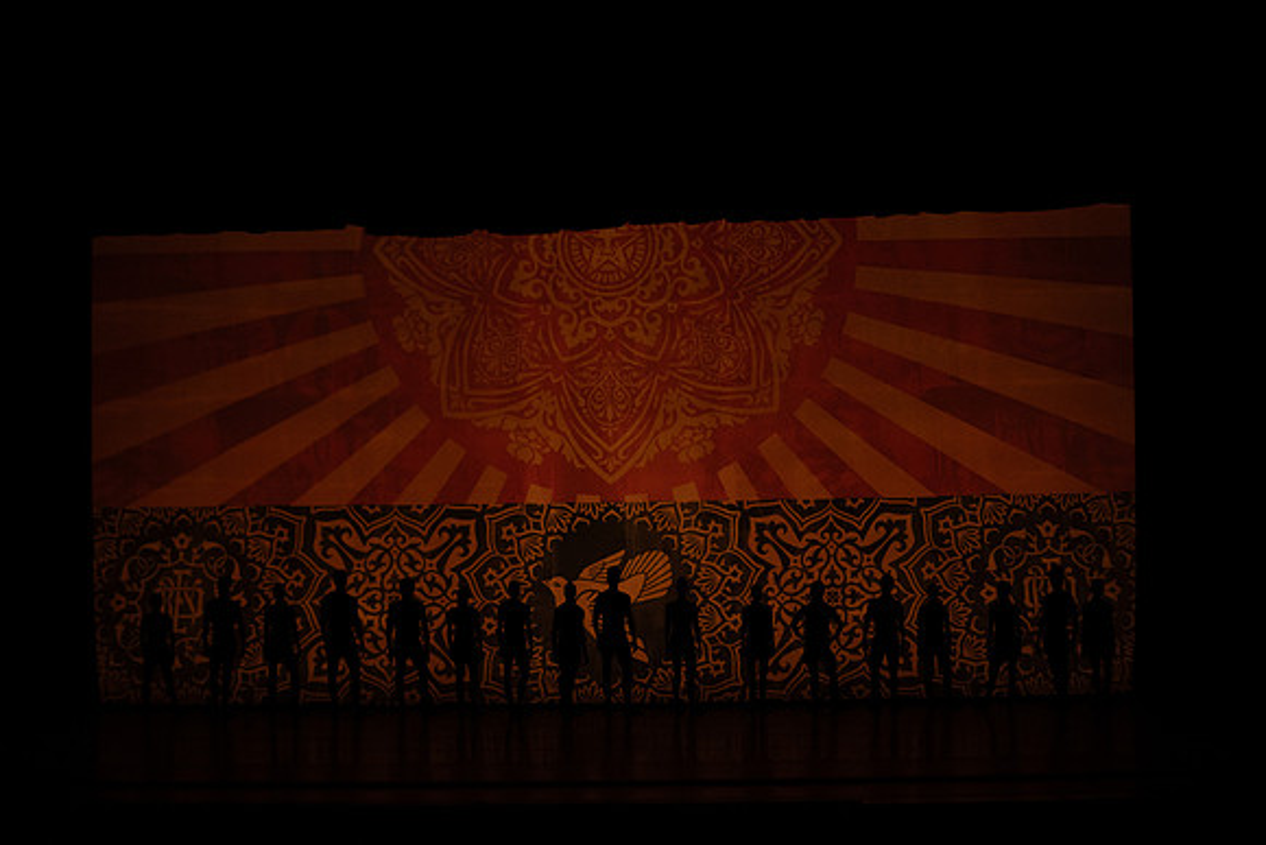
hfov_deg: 28.8
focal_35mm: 70
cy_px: 422
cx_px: 633
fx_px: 2462
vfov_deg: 19.5
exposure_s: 1/500
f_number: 5
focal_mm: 70
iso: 3200
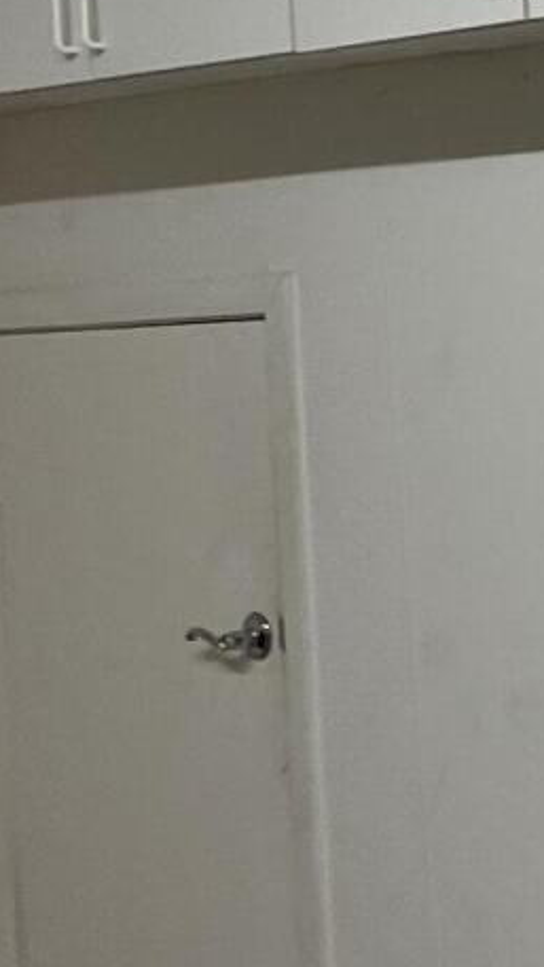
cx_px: 1060
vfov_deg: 16.9
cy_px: -15
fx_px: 3180
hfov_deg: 9.2
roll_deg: +6.0
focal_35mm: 124
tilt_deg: +4.3
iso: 80
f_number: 1.5
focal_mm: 5.7
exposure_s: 1/60
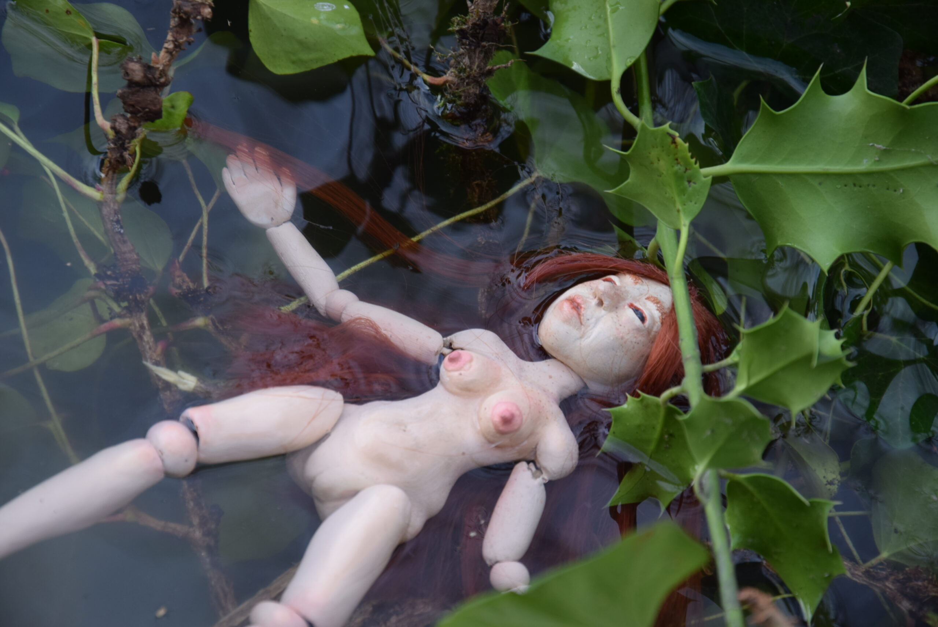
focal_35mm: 158
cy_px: 314
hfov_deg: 13.0
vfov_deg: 8.7
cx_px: 469
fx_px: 4107
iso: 400
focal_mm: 105
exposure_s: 1/200
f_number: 7.1
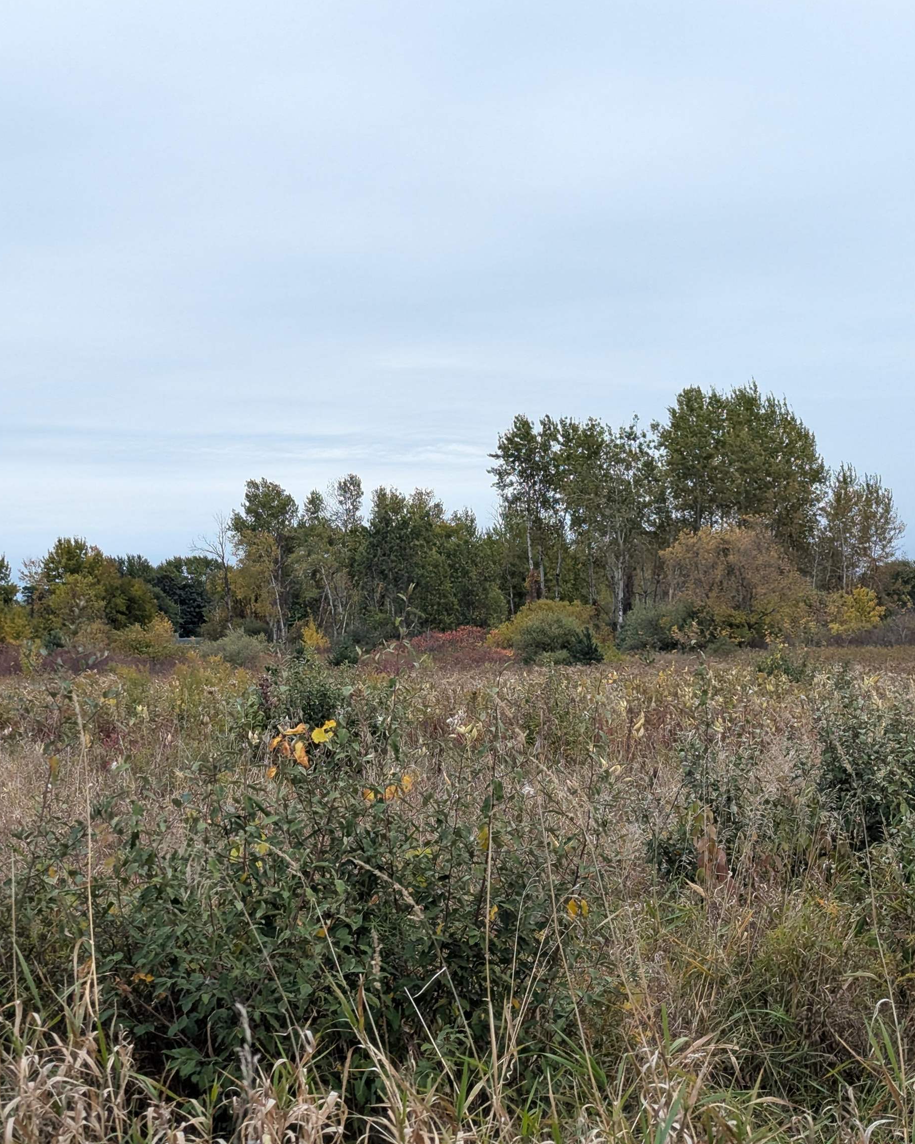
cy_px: 567
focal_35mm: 63
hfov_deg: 24.0
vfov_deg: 30.0
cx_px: 265
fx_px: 2133
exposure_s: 1/724
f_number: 1.85
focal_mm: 6.81
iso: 62
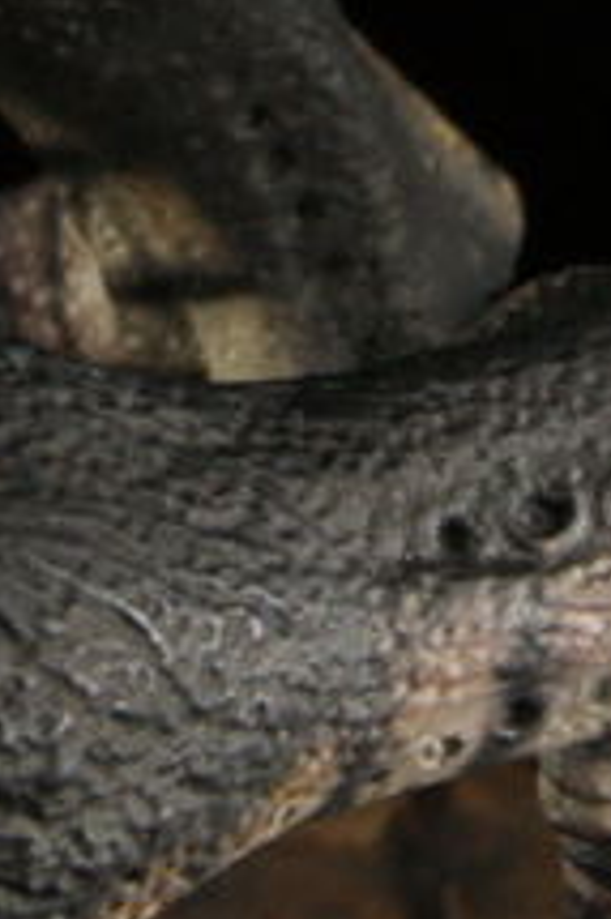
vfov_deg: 4.1
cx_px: 132
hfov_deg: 2.7
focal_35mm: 503
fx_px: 12825
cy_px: -530
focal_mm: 60
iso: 400
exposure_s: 1/4
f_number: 16
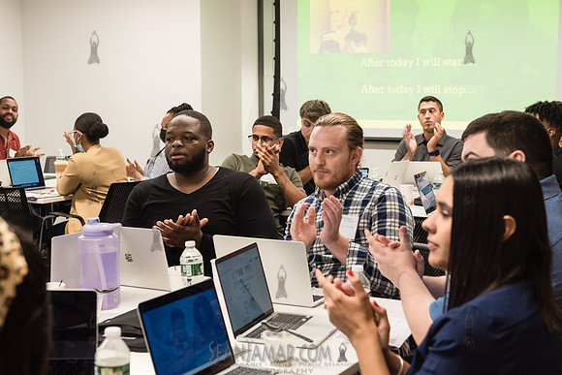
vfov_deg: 22.9
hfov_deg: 33.8
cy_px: 189
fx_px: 925
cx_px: 261
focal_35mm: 59
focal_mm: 45
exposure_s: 1/250
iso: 2500
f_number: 4.5
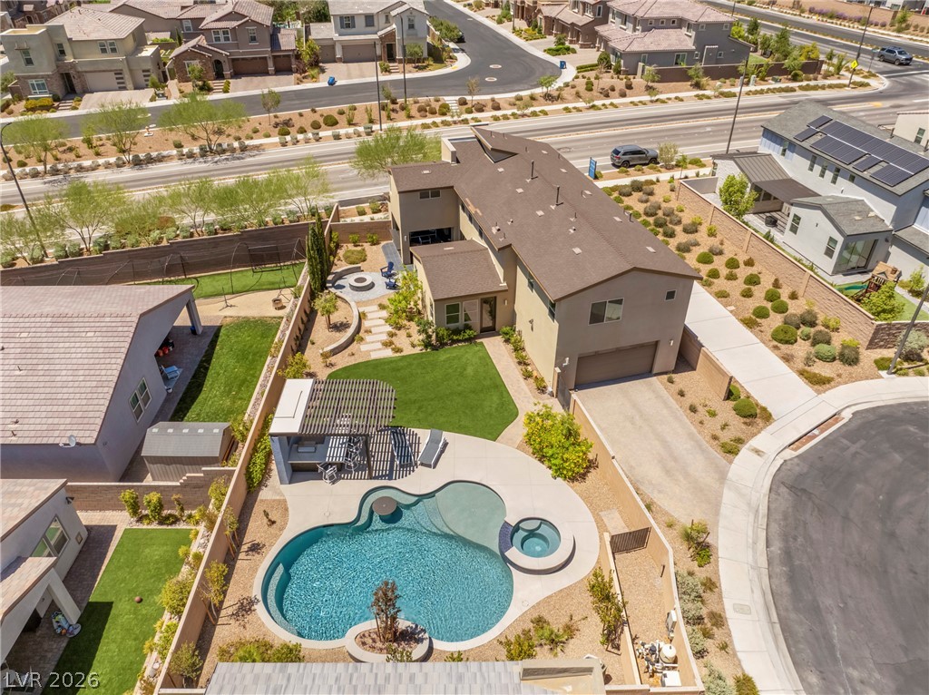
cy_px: 348
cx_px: 464
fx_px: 643
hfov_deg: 71.6
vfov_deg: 56.7
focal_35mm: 24
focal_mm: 12.29
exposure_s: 1/240
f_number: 2.8
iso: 100
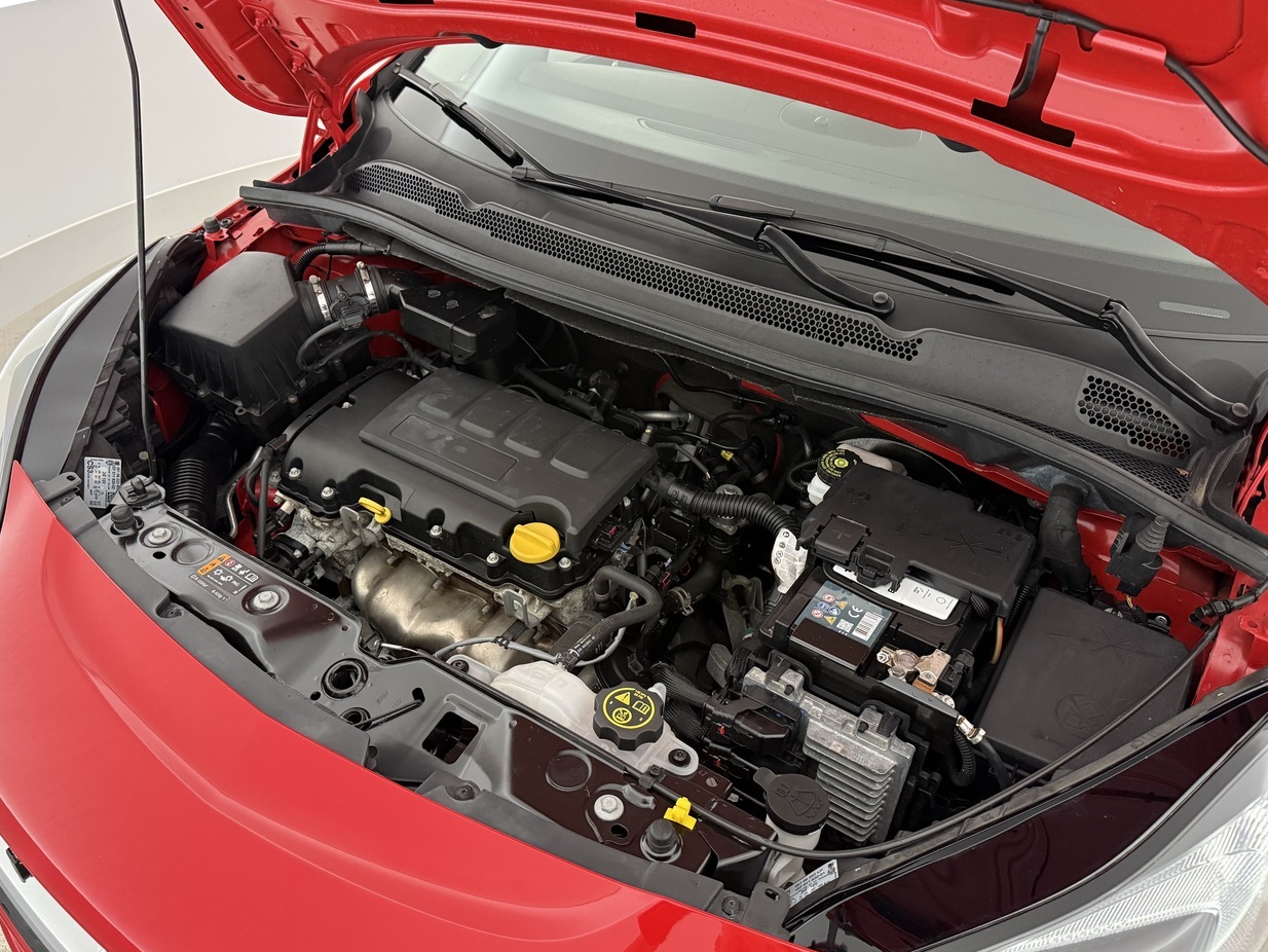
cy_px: 444
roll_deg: -2.1
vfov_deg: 49.7
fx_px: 1026
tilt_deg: -34.3
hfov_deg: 63.4
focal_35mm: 28
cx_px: 591
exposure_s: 1/50
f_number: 1.78
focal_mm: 6.76
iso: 500
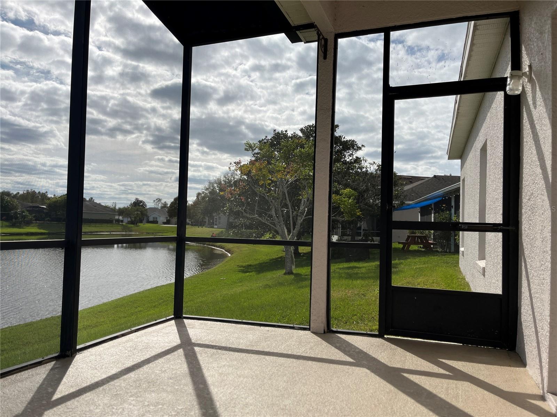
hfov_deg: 67.3
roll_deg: -1.6
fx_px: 418
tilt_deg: +1.5
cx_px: 278
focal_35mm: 26
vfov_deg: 53.1
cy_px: 208
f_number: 1.6
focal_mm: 5.1
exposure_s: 1/6173
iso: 50
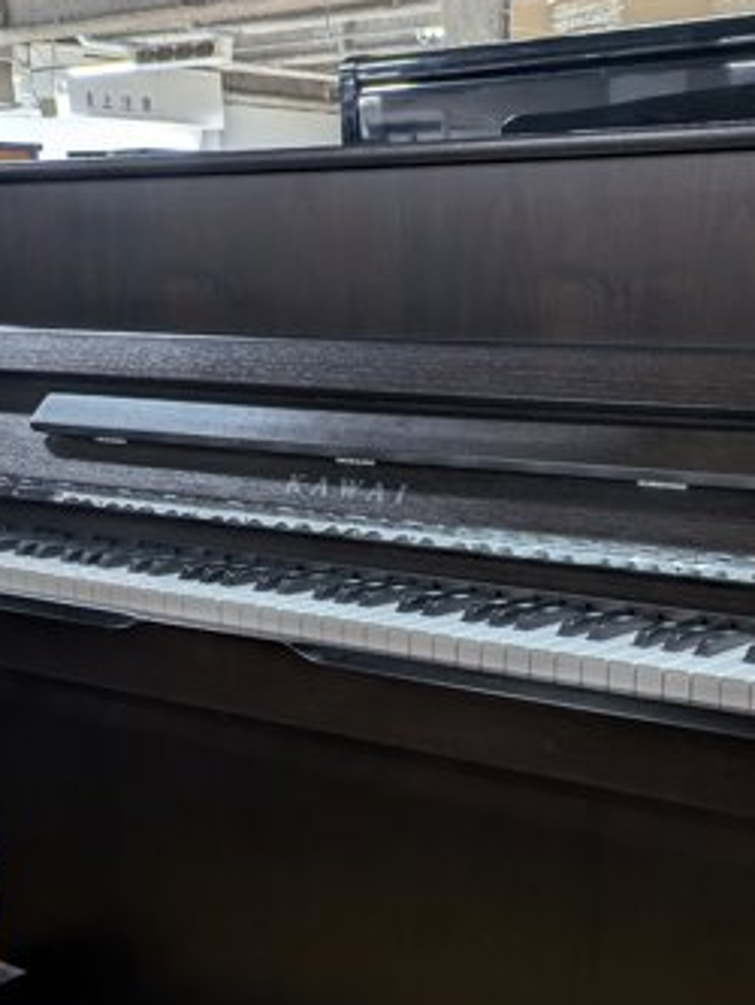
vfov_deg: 34.9
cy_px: 733
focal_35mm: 54
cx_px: 509
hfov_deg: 26.9
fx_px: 1569
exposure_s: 1/30
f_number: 1.89
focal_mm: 5.43
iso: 136
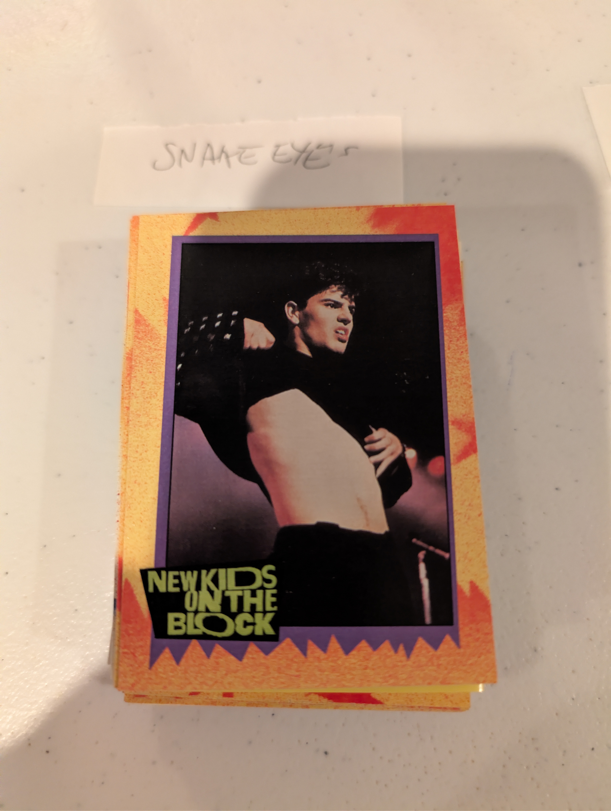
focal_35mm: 24
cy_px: 406
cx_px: 306
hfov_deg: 56.9
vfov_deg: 71.5
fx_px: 563
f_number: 1.68
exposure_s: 1/120
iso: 1029
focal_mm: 6.9
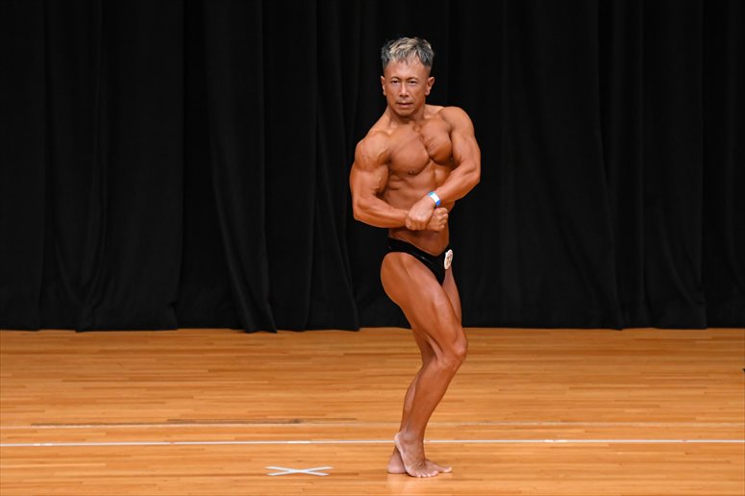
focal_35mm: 285
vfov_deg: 4.8
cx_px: 372
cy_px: 248
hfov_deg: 7.2
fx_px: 5895
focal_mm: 190
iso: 3200
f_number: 5.6
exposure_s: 1/400
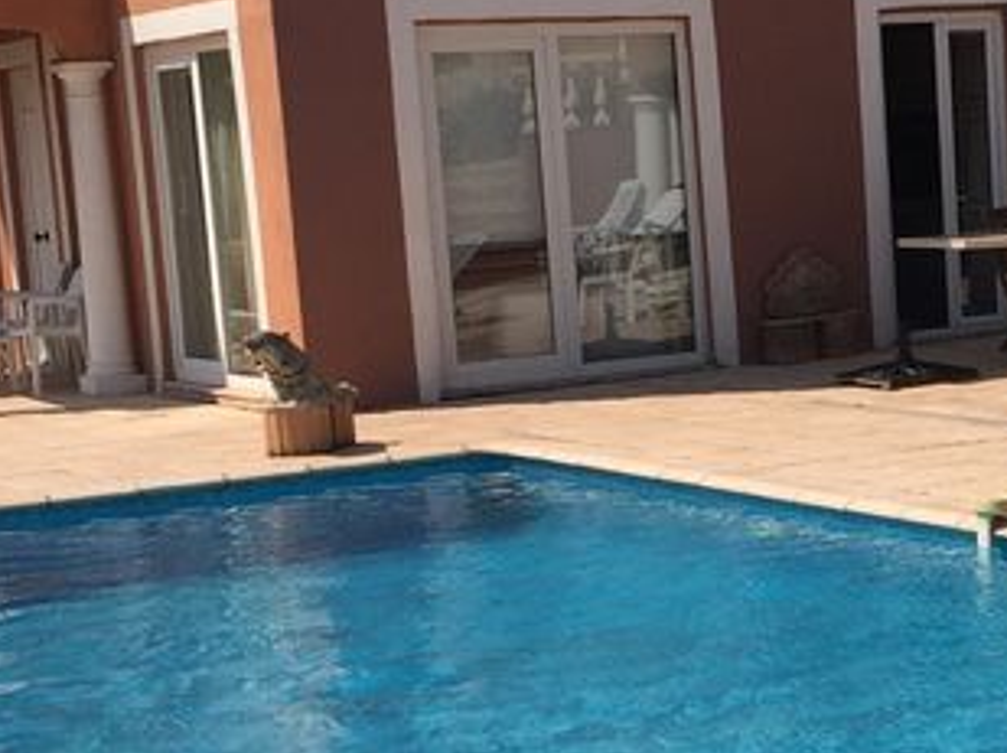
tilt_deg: -6.5
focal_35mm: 94
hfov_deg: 20.2
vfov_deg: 15.7
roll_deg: +1.7
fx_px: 2731
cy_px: 518
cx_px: 1017
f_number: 2.2
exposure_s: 1/3968
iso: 32
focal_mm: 4.15
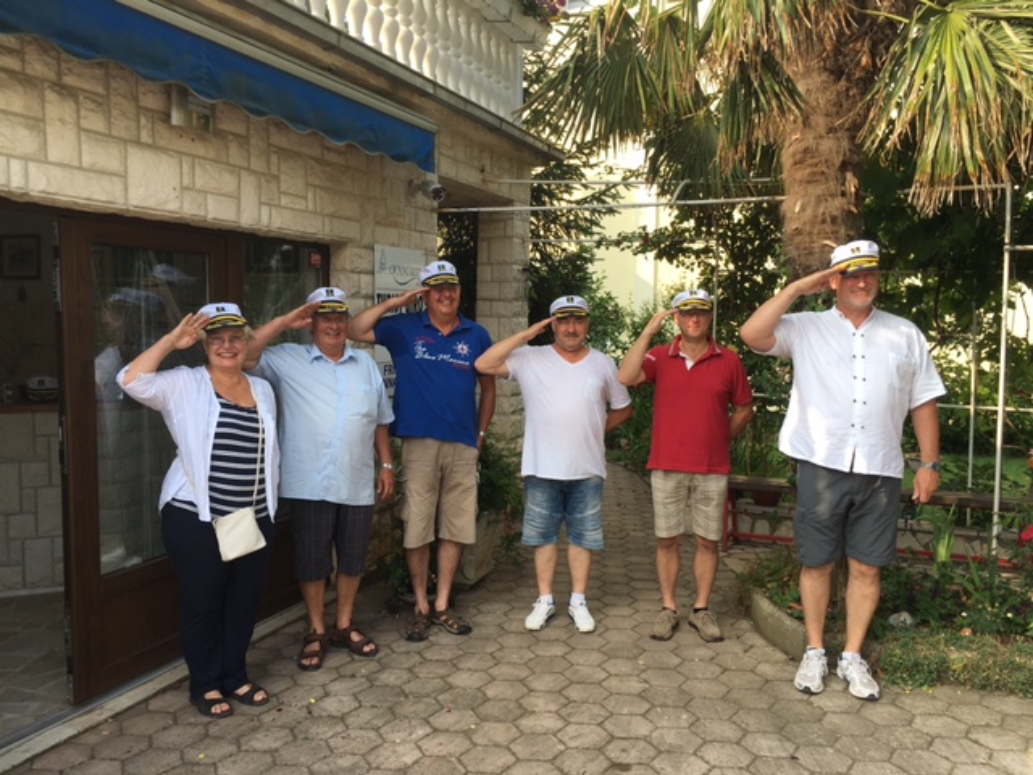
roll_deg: -0.4
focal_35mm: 29
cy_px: 388
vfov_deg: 48.2
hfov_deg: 61.7
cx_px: 516
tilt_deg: -4.0
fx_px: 865
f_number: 2.2
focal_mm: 4.15
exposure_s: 1/493
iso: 25
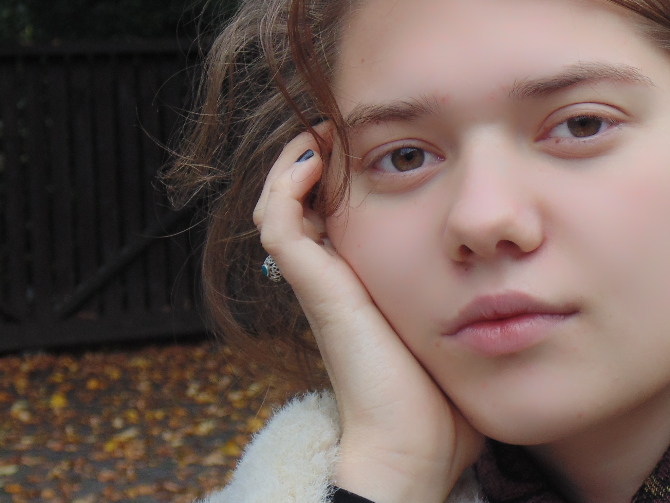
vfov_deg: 10.2
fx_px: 2826
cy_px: 312
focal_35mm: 146
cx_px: 506
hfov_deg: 13.5
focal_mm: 14.1
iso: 80
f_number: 4.3
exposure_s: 1/60
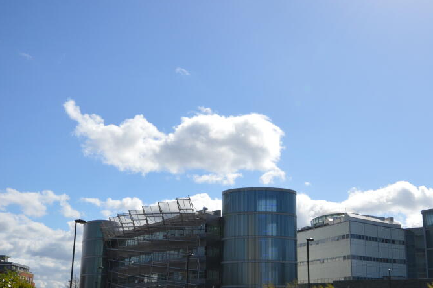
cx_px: 253
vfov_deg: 29.1
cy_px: 177
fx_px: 553
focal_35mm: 46
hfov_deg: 42.6
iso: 100
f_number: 9
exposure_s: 1/320
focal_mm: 20
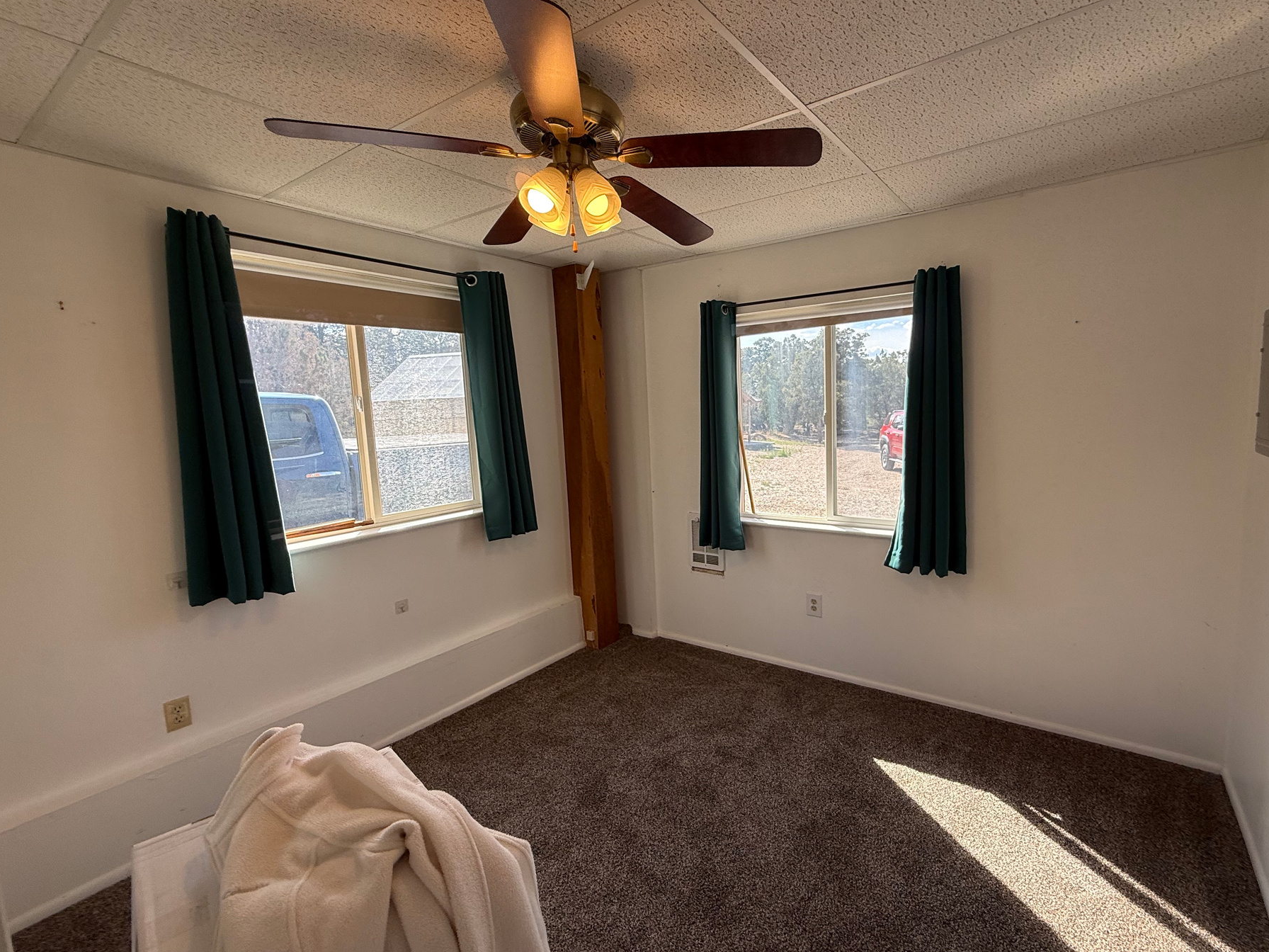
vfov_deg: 78.1
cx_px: 721
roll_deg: +1.9
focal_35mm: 16
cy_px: 471
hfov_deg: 93.9
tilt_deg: -5.8
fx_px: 587
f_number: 2.2
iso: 64
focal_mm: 2.22
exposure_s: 1/321
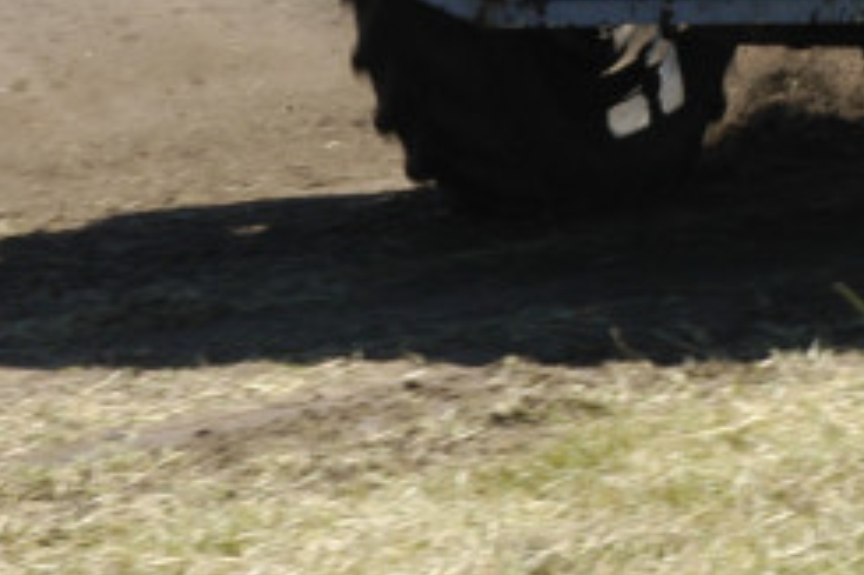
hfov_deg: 7.4
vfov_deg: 4.9
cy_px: -577
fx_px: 6619
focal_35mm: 276
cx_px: 1121
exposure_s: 1/250
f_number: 8
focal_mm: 44
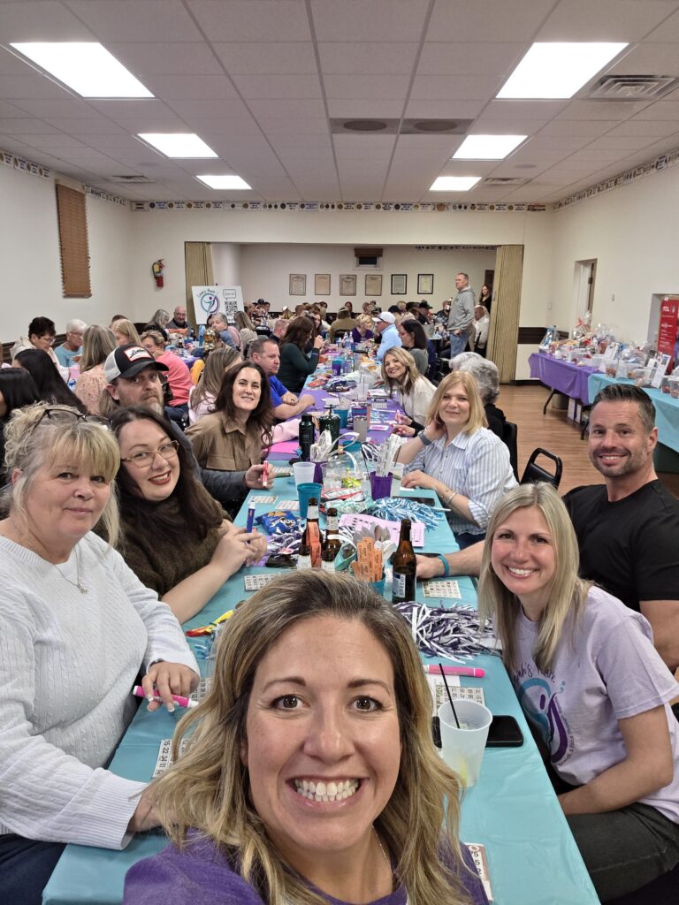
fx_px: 654
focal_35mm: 25
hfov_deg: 54.9
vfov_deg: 69.4
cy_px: 452
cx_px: 340
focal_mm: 3.3
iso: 400
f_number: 2.2
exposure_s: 1/120
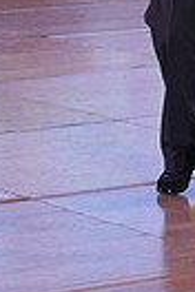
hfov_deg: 4.9
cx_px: 23
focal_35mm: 281
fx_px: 2283
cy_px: -133
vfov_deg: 7.2
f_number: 4
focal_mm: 64
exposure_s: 1/400
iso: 1600
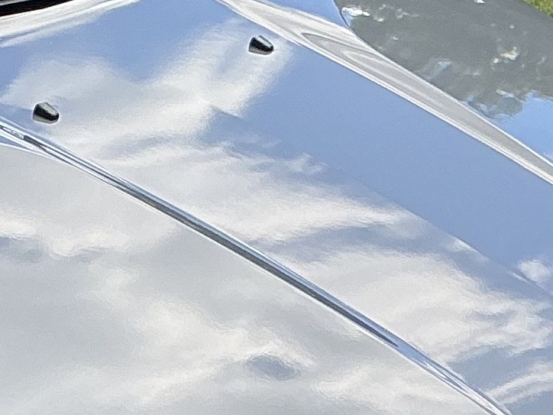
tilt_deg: -20.4
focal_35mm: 156
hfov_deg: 12.0
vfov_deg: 9.5
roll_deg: +1.5
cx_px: -327
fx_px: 2492
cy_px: 352
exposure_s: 1/446
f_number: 1.8
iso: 25
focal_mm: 3
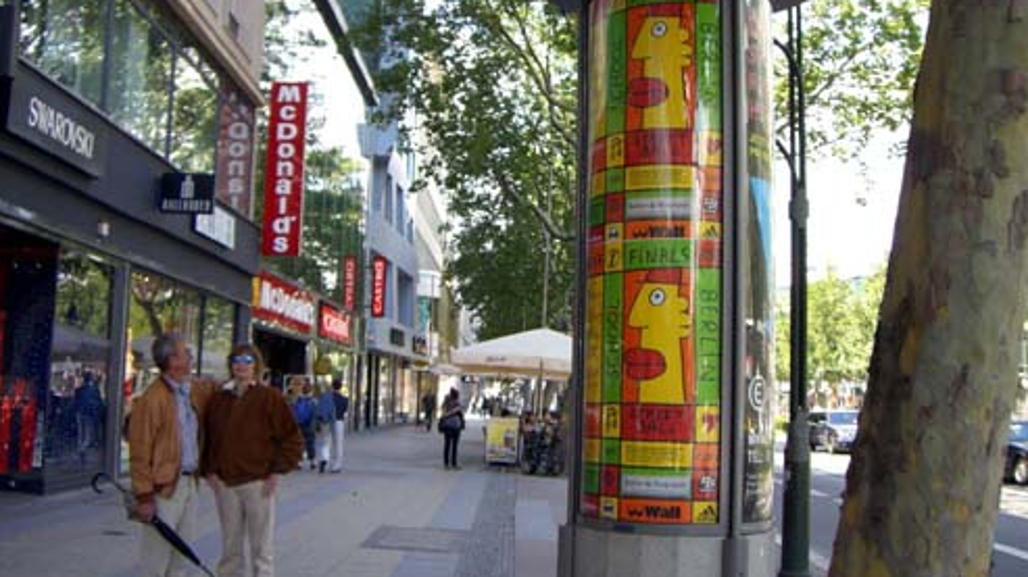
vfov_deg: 28.3
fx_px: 1145
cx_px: 519
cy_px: 264
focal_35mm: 42
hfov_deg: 48.4
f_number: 2.7
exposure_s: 1/160
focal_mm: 6.2
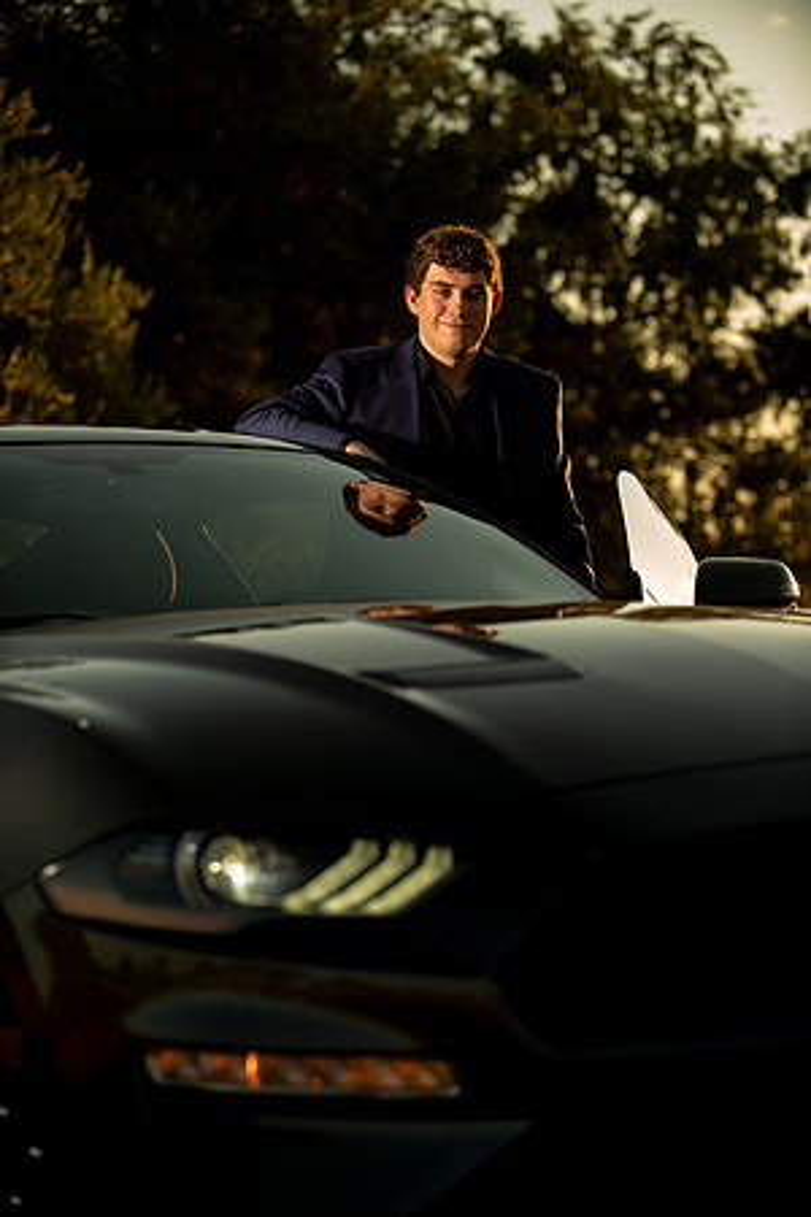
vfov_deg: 22.6
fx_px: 3041
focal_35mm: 90
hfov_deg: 15.2
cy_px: 608
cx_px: 406
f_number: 3.5
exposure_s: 1/250
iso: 31
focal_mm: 90
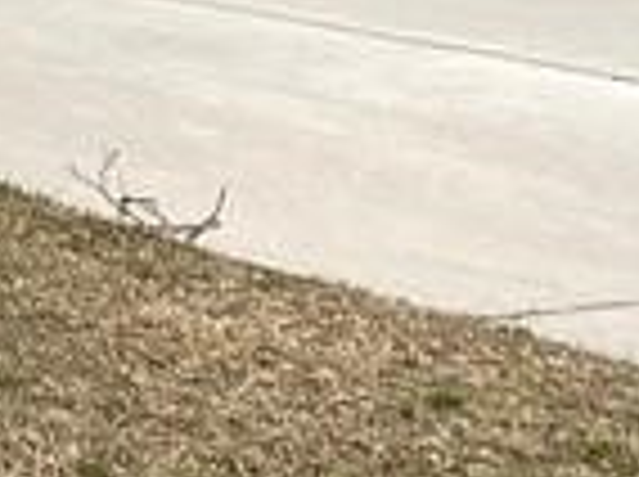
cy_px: -333
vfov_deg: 7.7
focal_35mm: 188
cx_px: -1620
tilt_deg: +3.8
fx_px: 3465
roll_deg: +1.0
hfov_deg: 8.0
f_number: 1.8
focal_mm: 4.25
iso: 32
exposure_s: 1/3731
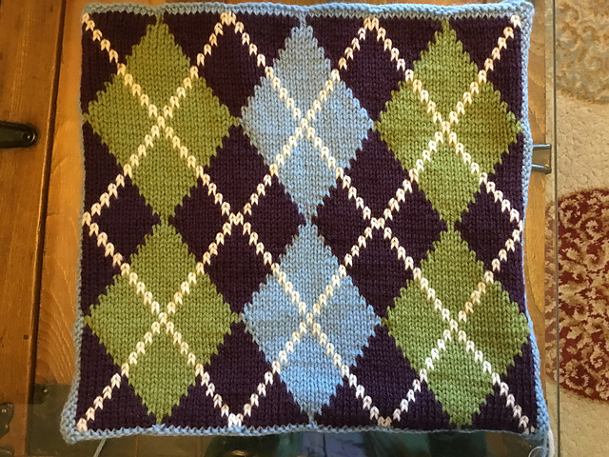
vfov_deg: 45.4
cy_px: 228
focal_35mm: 31
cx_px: 304
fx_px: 545
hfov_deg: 58.4
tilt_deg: -83.8
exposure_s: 1/20
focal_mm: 3.3
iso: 200
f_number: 2.4
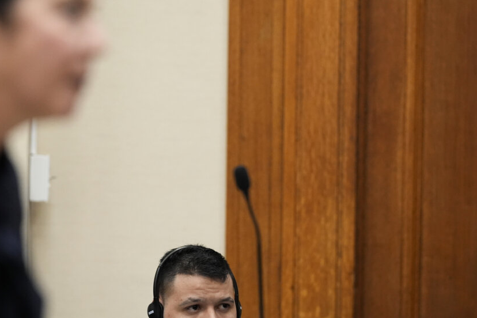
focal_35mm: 290
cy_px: 138
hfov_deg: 7.1
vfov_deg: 4.7
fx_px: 3842
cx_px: 168
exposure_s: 1/250
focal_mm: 200
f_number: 4.5
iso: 3200
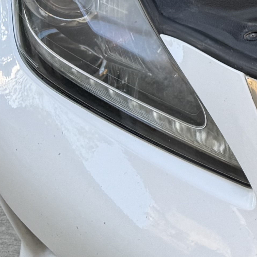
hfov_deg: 11.7
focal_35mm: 126
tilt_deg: -36.9
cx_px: 584
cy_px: -54
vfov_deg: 13.5
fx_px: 1058
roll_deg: +0.7
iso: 64
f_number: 1.78
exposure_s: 1/204
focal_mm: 6.76
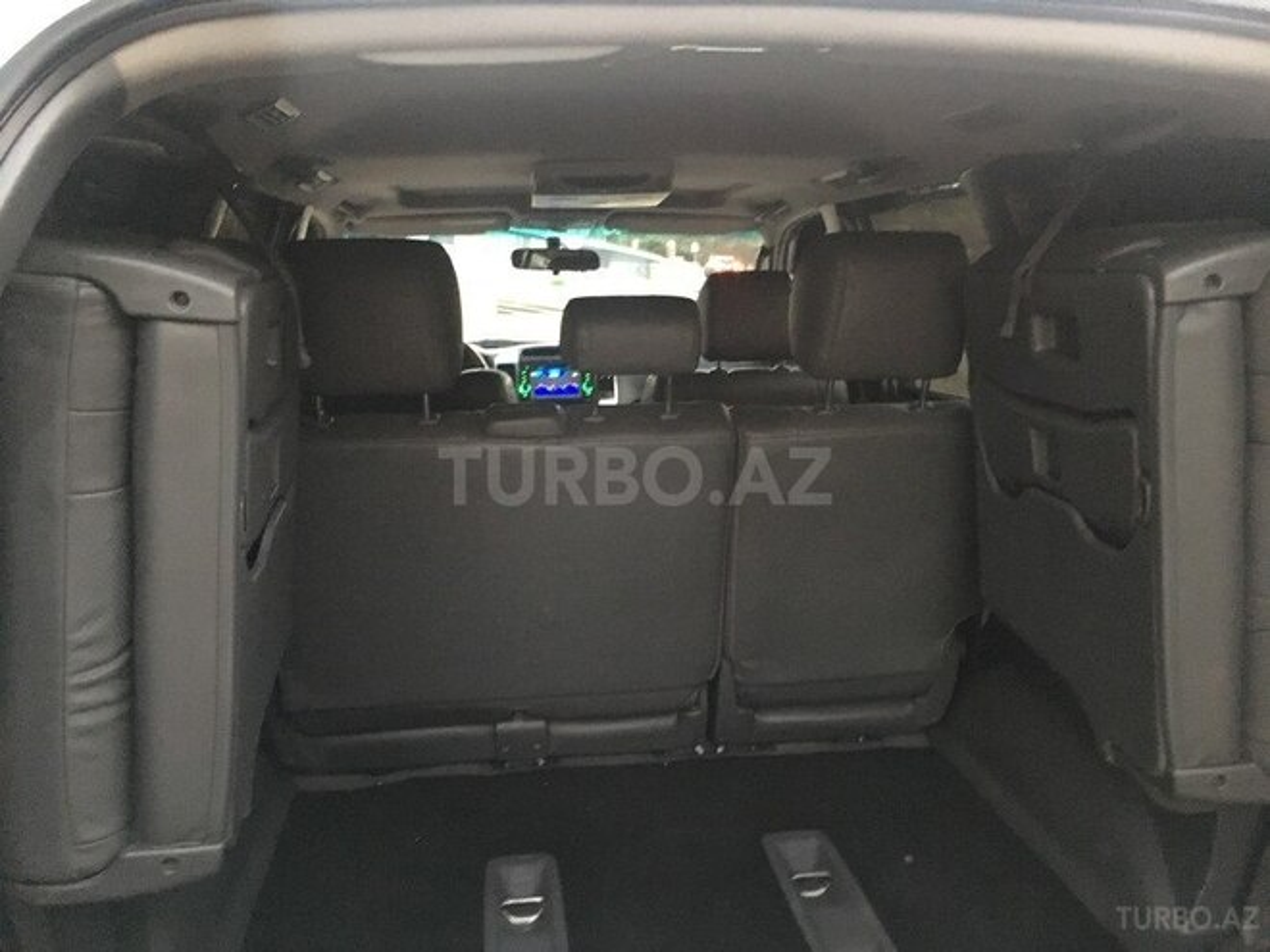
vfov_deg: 48.2
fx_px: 1064
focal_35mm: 29
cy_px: 476
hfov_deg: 61.7
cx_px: 635
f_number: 2.2
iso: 640
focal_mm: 4.15
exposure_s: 1/17
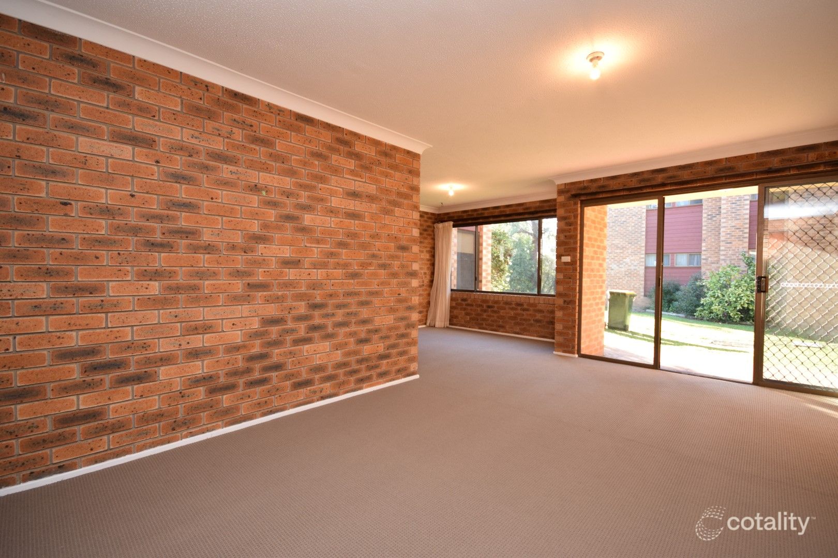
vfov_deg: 77.3
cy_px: 279
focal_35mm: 15
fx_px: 349
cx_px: 419
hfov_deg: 100.4
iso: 800
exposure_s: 1/100
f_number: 5.6
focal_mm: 10
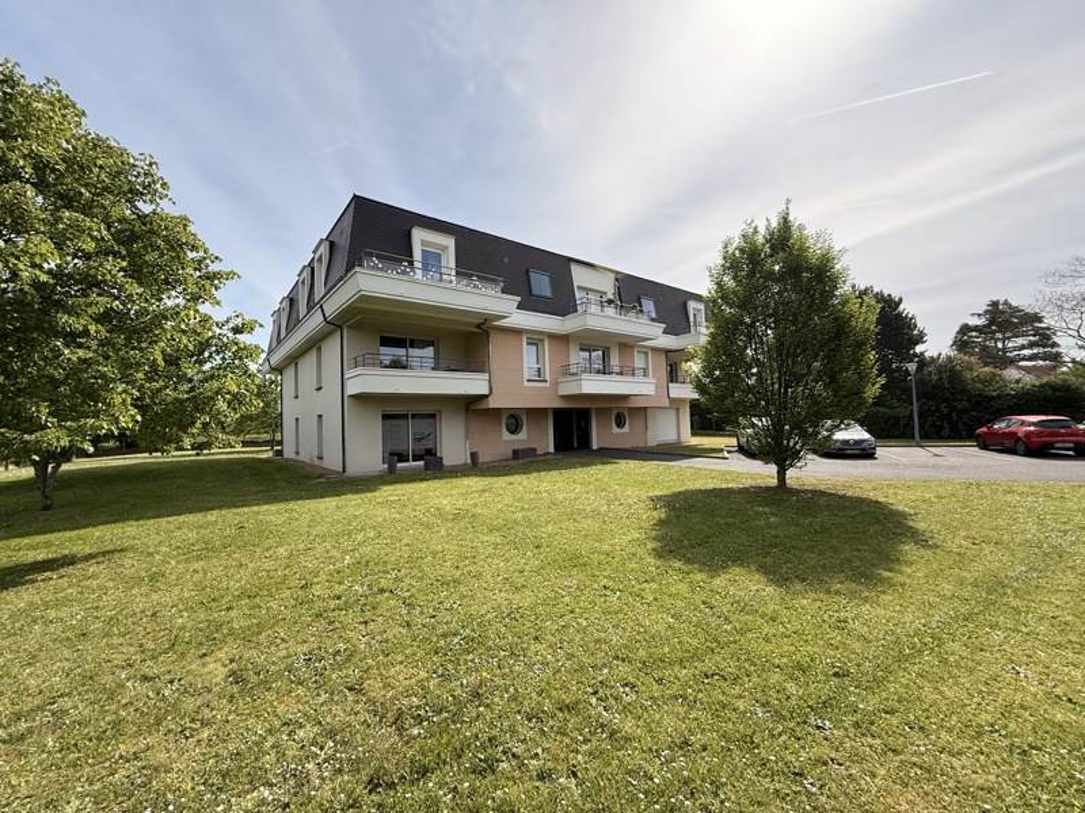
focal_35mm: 14
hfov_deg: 102.1
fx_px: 439
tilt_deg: +1.5
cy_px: 406
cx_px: 542
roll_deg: +2.1
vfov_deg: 85.7
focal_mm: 2.22
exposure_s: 1/1534
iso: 64
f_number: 2.2
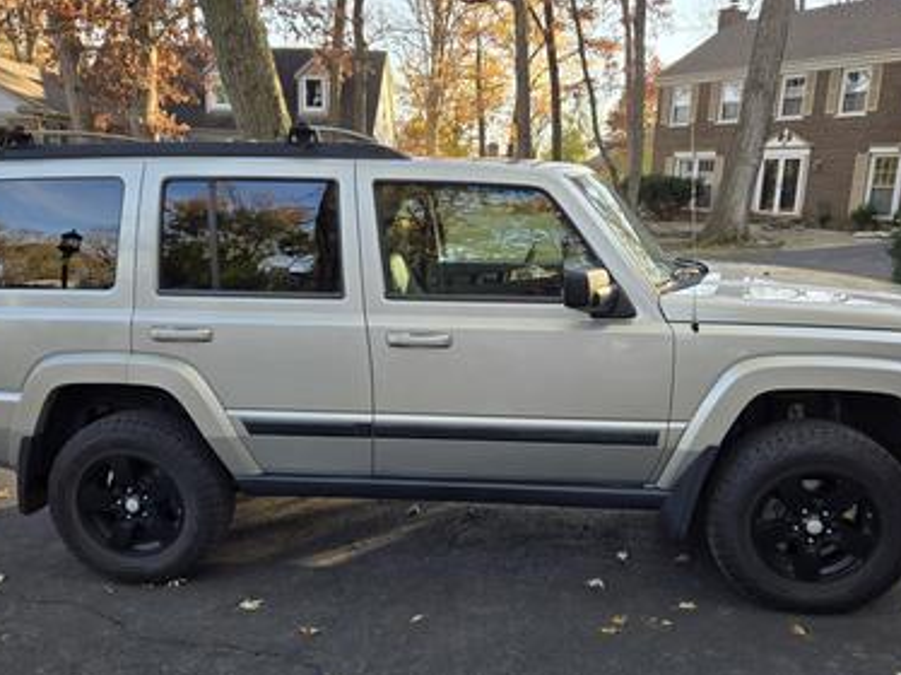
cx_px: 458
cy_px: 376
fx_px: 806
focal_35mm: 31
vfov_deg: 45.3
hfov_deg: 58.4
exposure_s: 1/215
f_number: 1.8
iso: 25
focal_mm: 5.4
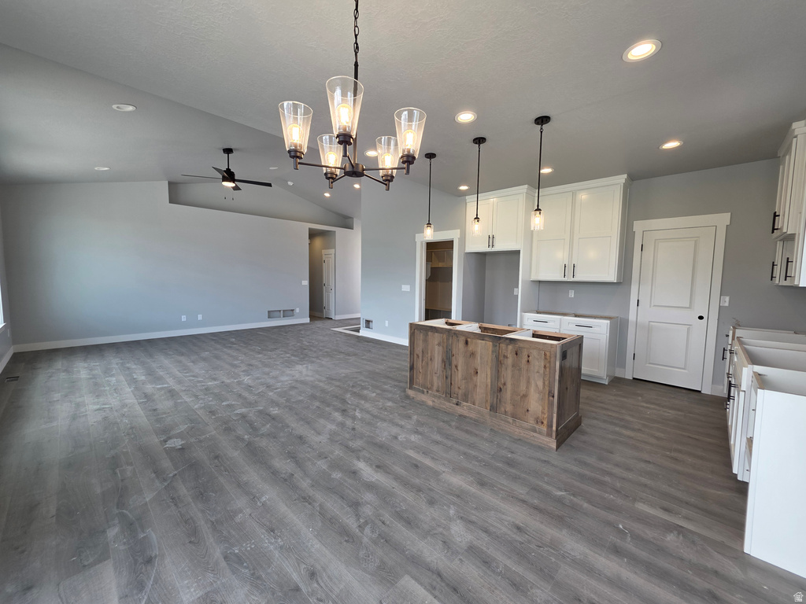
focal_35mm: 13
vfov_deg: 89.9
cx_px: 403
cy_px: 302
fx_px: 303
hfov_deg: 106.2
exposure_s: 1/120
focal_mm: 2.2
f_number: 1.9
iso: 40
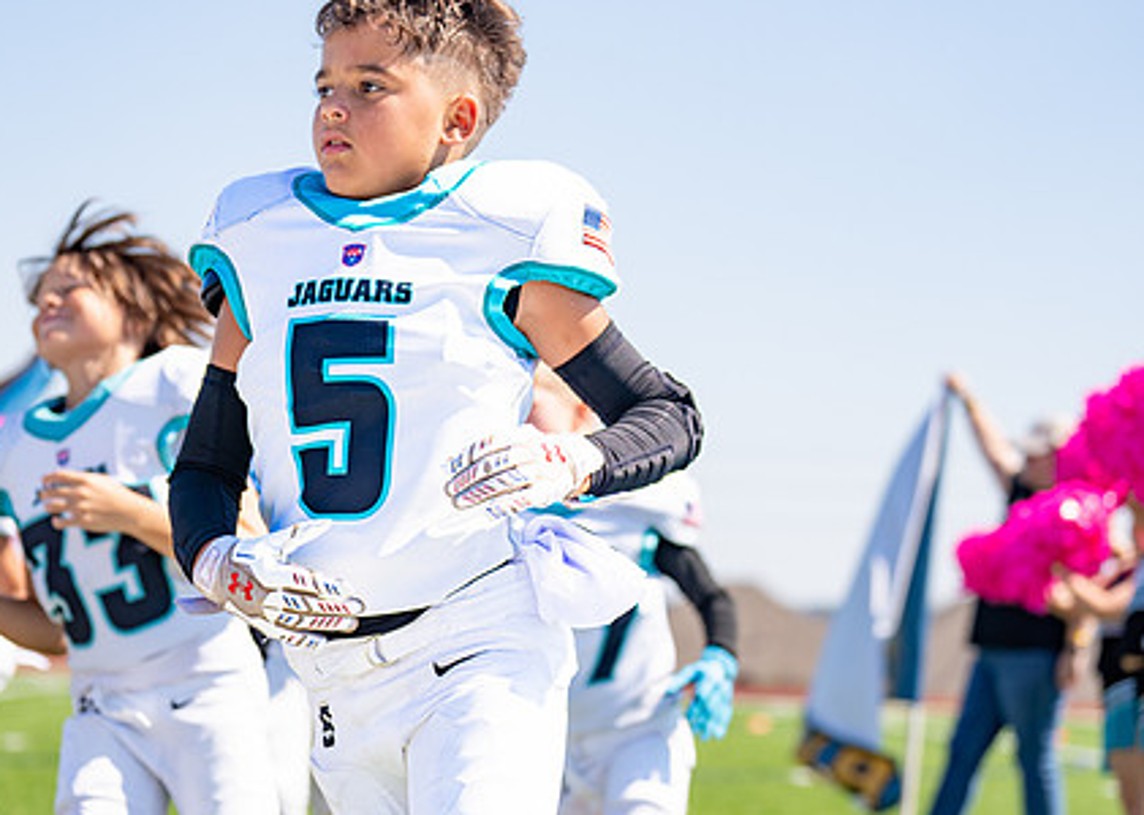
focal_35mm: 105
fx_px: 3409
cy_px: 427
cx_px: 424
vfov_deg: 13.6
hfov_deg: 19.0
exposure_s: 1/2000
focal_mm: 70
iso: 125
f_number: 2.8
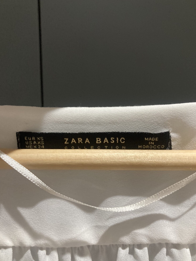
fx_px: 219
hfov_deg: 48.2
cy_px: 130
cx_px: 100
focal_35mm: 29
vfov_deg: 61.7
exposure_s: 1/60
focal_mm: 3.99
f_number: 1.8
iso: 200
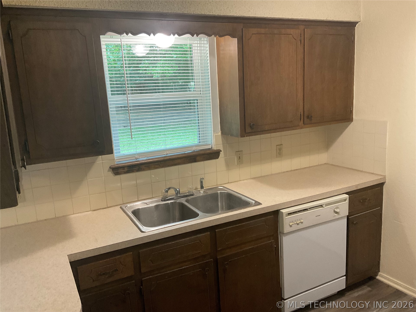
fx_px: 349
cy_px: 156
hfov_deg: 61.7
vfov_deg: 48.2
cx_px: 208
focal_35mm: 29
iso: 125
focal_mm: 3
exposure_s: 1/60
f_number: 1.8
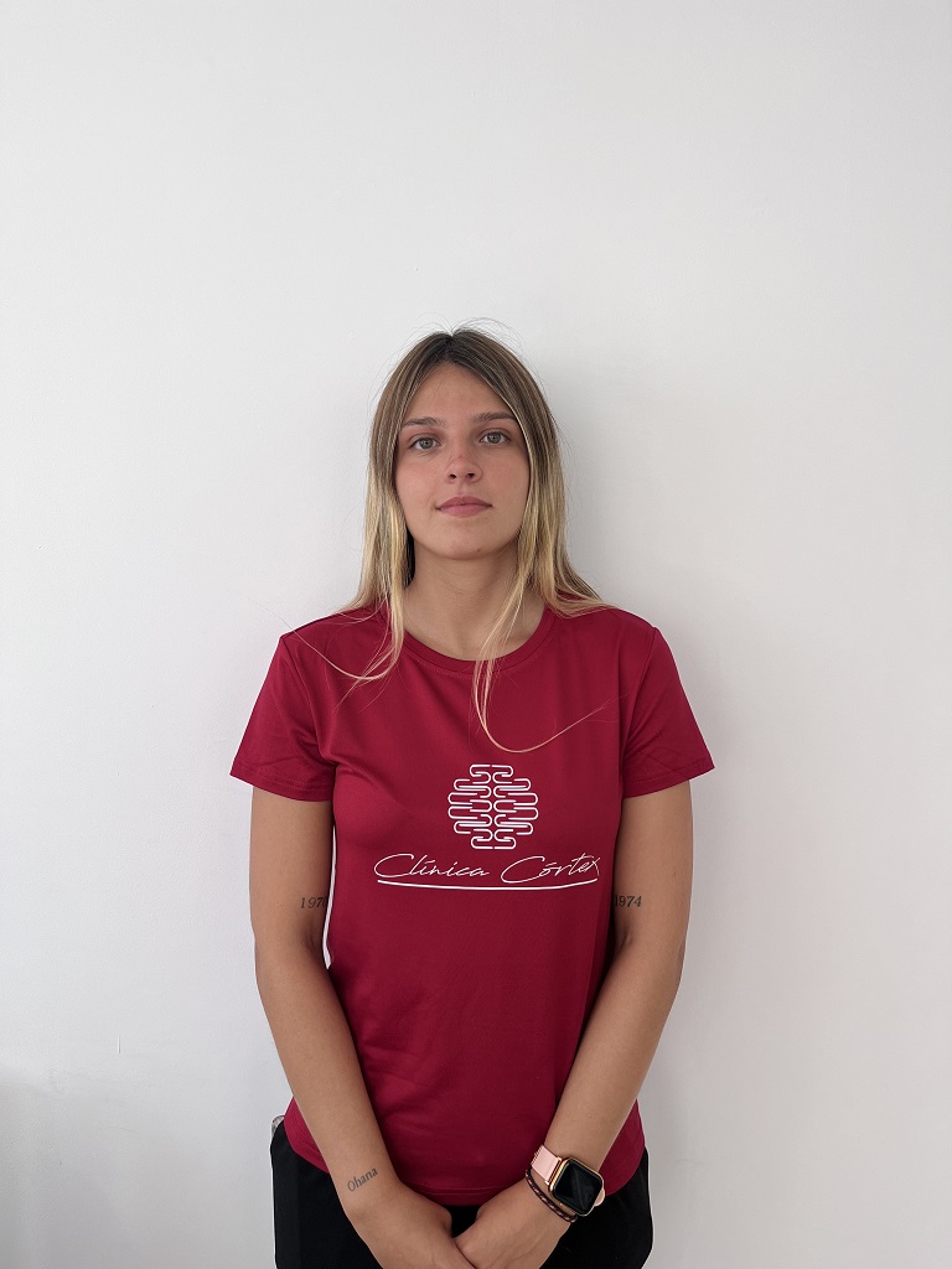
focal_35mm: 26
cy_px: 634
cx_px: 476
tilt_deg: -5.0
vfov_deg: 67.3
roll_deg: -0.4
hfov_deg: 53.1
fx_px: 953
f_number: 1.6
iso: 40
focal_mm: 5.1
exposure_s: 1/225
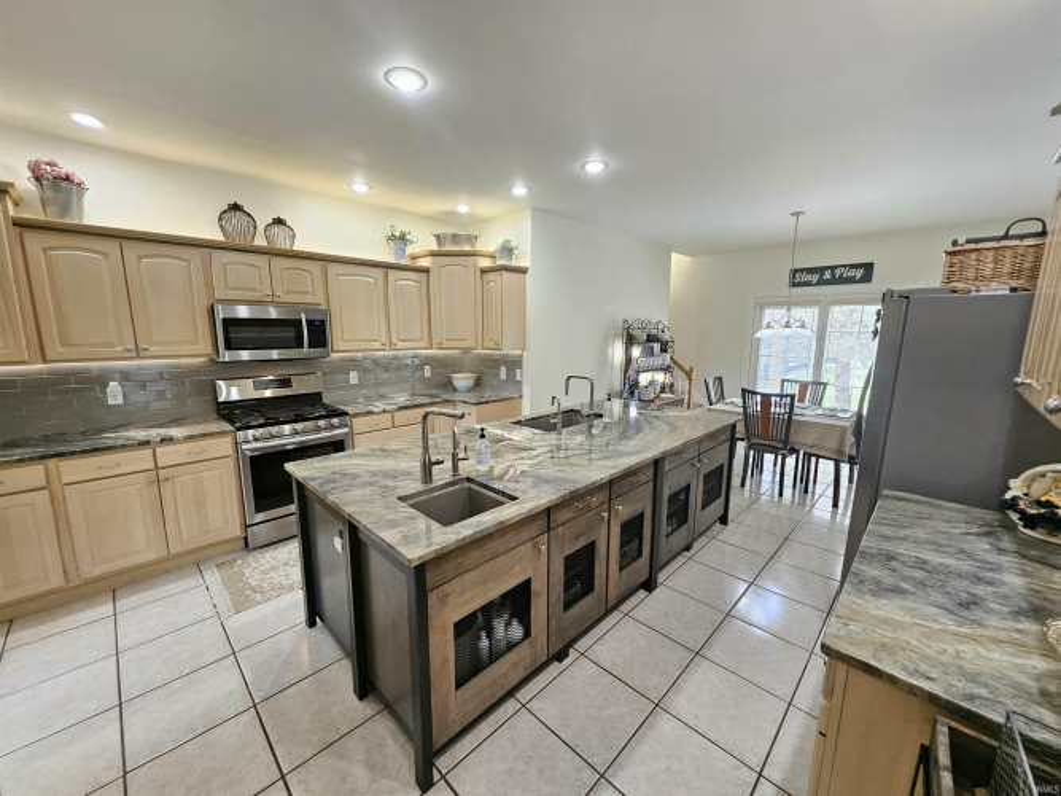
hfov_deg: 106.2
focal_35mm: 13
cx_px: 530
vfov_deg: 89.9
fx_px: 398
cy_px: 398
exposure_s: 1/60
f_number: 2.2
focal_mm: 1.74
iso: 200
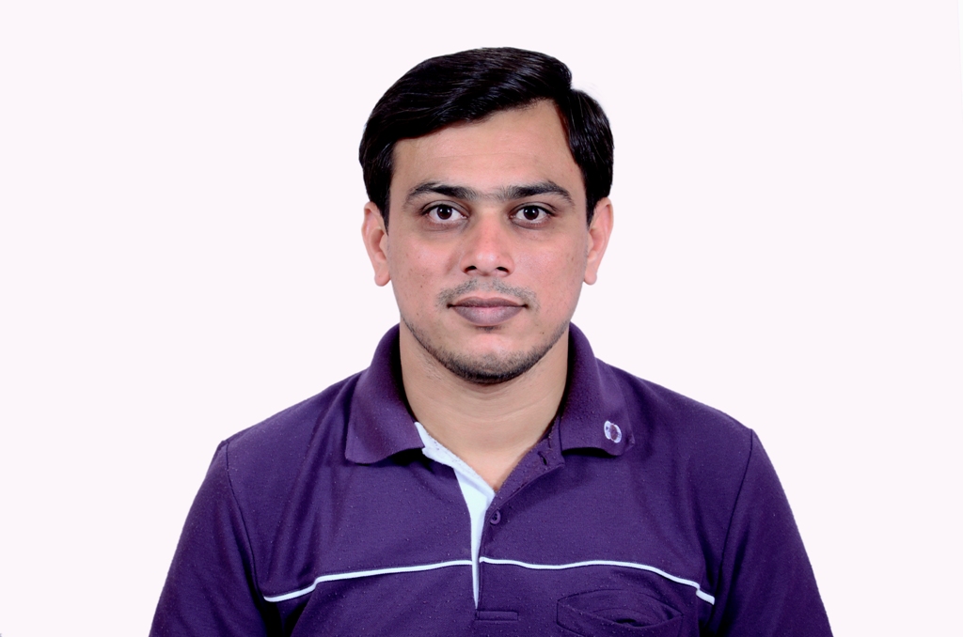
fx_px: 2482
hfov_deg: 22.0
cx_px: 482
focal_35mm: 93
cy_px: 318
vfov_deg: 14.6
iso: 200
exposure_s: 1/125
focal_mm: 62
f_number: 5.3
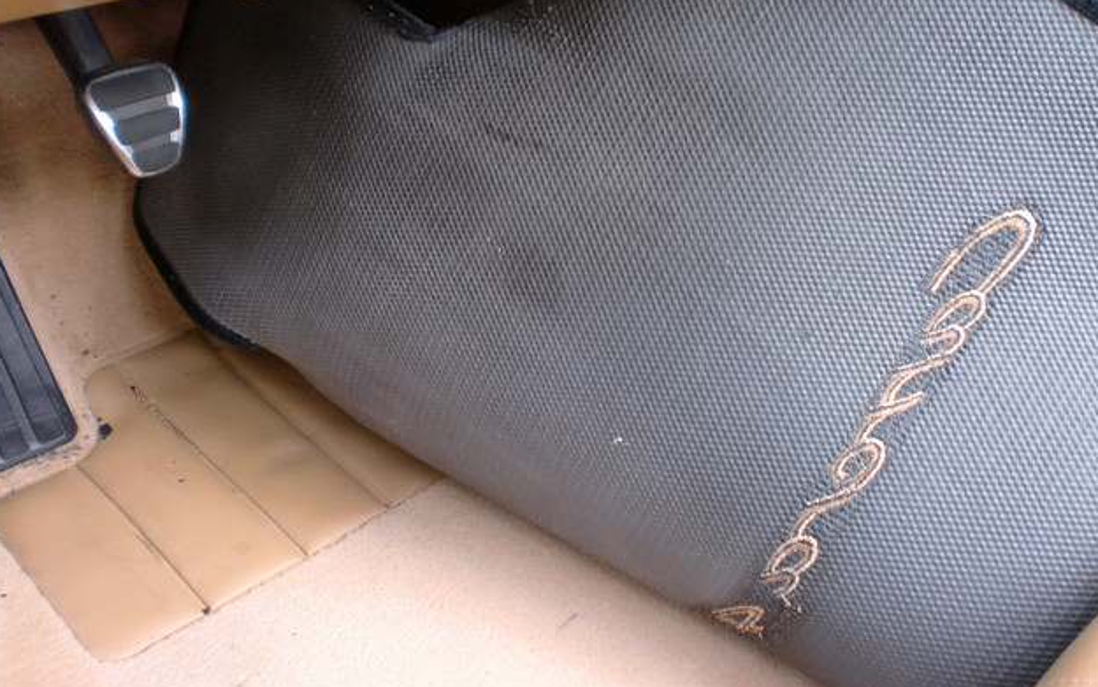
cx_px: 541
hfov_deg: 51.5
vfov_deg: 33.6
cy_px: 330
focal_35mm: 38
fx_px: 1137
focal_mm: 6.3
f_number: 3.1
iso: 125
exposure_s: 1/60
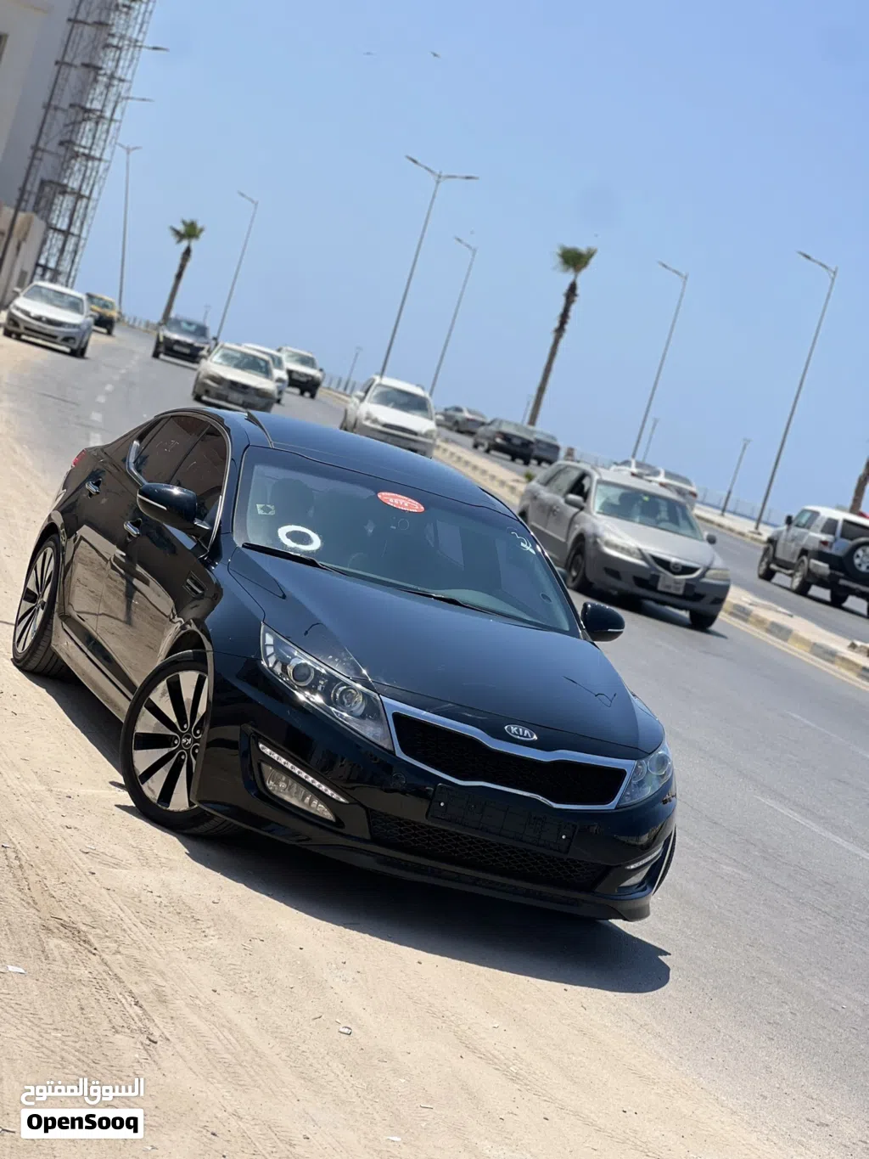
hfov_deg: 19.1
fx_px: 2577
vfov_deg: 25.3
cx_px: 434
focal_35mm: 77
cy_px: 580
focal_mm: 9
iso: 32
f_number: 2.8
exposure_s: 1/968
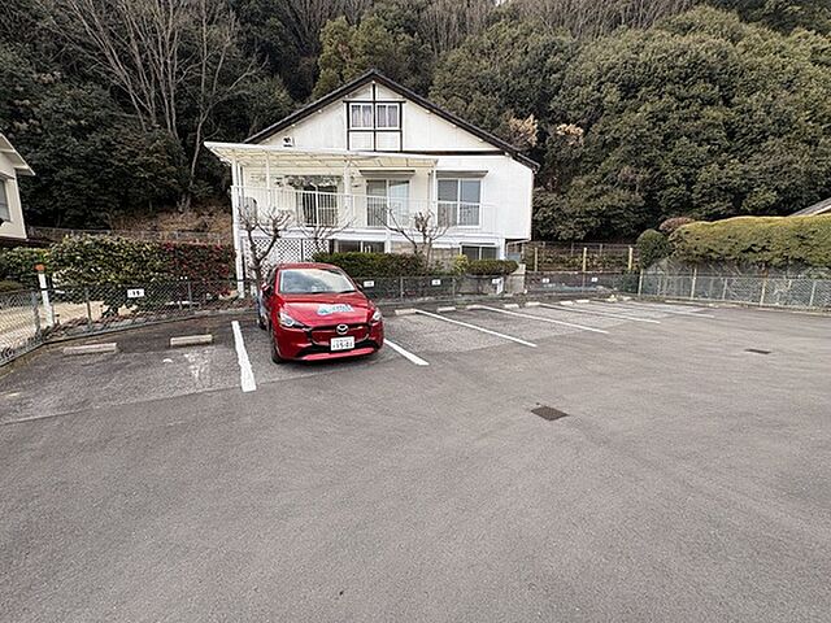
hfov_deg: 102.1
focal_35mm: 14
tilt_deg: -7.7
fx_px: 336
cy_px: 312
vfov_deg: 85.7
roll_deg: +0.5
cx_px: 416
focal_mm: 2.22
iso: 40
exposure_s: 1/235
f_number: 2.2
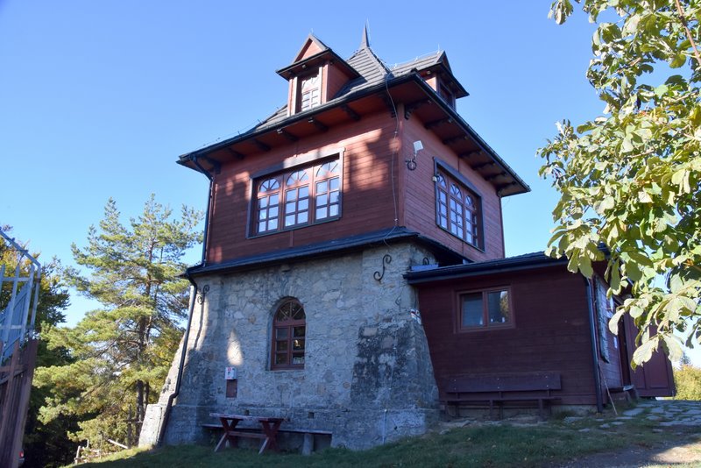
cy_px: 234
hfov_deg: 67.4
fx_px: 526
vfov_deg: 48.0
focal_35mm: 27
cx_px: 350
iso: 800
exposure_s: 1/400
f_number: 8
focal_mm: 18
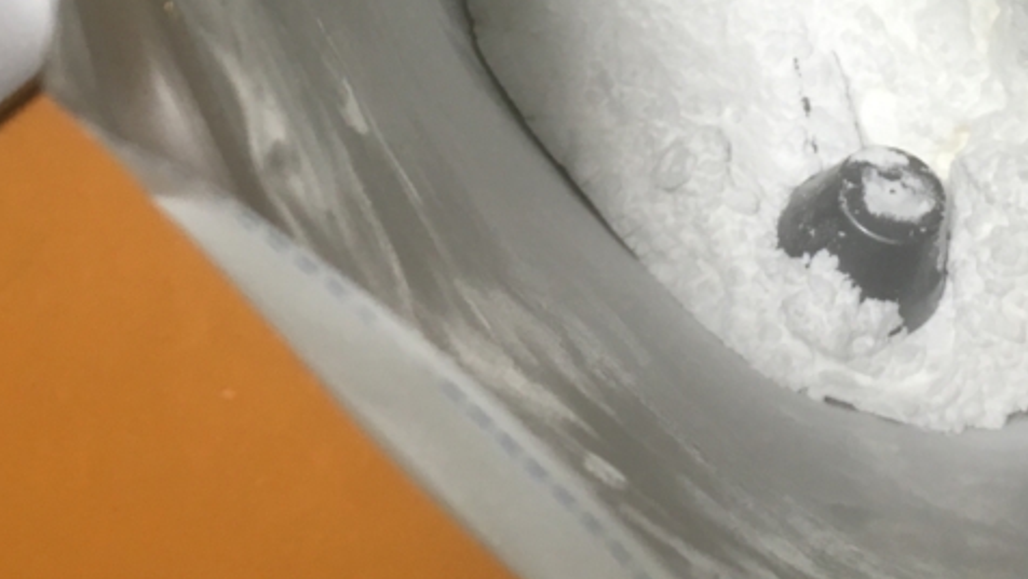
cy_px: -15
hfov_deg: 30.9
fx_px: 1854
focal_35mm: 68
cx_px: 644
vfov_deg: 17.3
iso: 80
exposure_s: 1/30
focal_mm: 4.15
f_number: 2.2
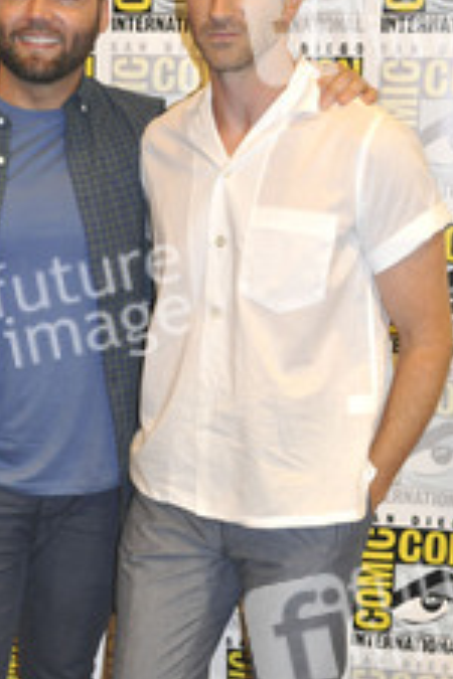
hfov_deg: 21.1
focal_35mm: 64
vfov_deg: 31.1
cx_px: 125
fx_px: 1208
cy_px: 468
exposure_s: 1/60
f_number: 4.5
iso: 1000
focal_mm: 24
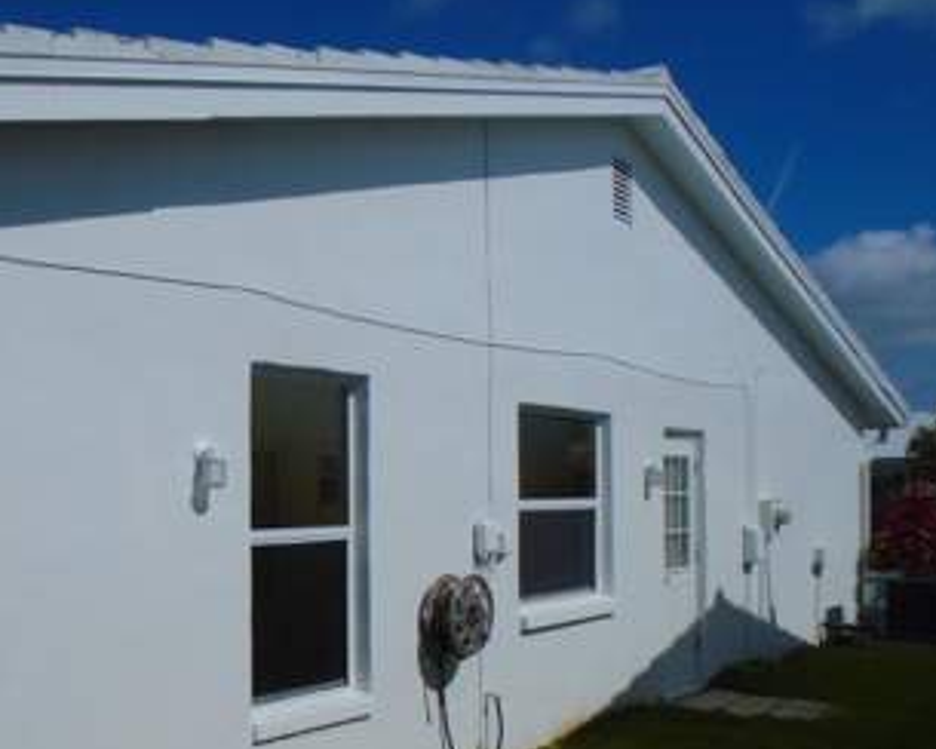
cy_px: 488
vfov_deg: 37.0
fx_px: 1108
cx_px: 267
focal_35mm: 40
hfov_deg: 44.7
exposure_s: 1/1000
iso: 100
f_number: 8
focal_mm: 4.6
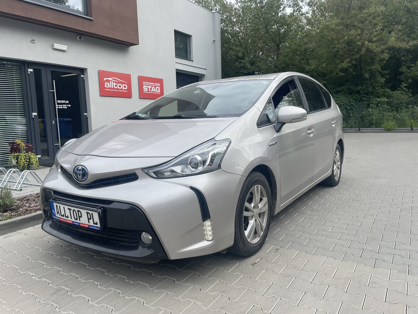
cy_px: 157
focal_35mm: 26
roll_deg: +1.8
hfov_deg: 67.3
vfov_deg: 53.1
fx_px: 314
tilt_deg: -6.8
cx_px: 209
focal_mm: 4.2
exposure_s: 1/1916
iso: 32
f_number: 1.6
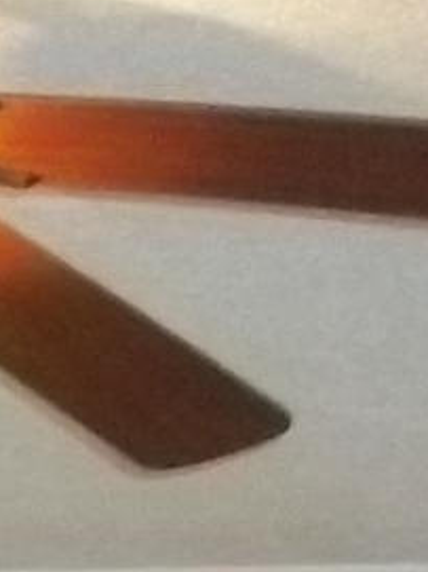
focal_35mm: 325
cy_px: 1942
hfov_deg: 4.6
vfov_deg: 5.6
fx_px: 5362
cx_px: 128
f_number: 3.3
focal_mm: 5.9
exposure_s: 1/30
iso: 320
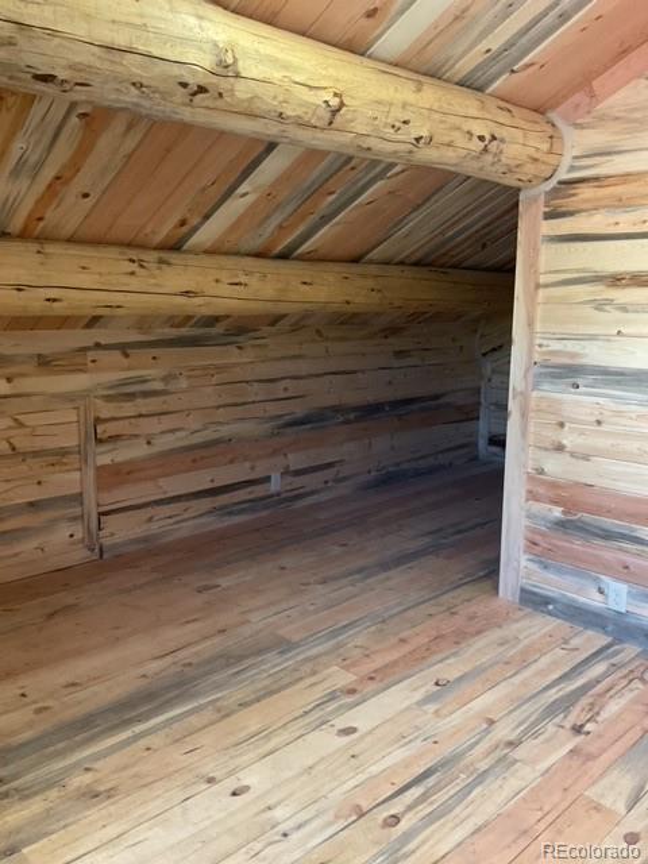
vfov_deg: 61.7
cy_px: 432
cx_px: 324
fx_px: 724
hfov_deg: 48.2
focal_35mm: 29
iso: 200
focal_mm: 3
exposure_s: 1/40
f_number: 1.8
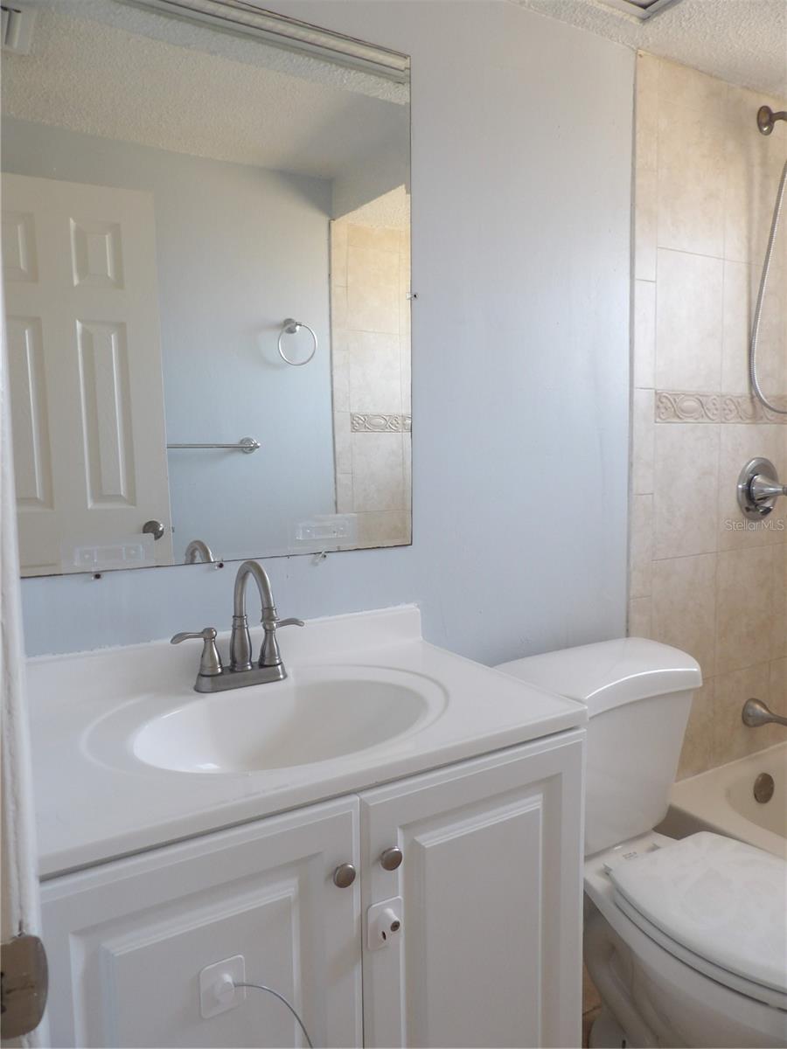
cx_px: 394
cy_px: 524
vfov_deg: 71.6
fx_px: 728
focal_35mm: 24
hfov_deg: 56.8
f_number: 3.2
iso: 159
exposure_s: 1/33
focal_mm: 4.3
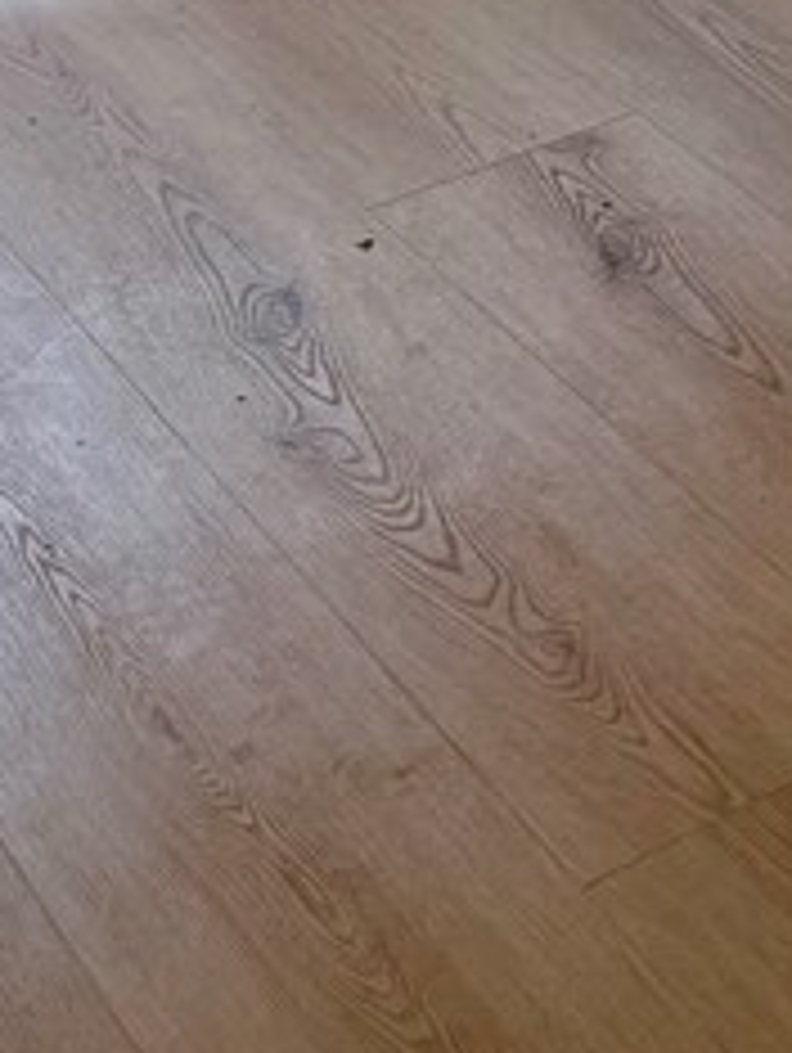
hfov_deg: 13.6
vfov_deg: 15.6
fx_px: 3197
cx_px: 1048
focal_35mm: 105
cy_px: -932
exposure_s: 1/412
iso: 100
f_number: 1.78
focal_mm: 6.76
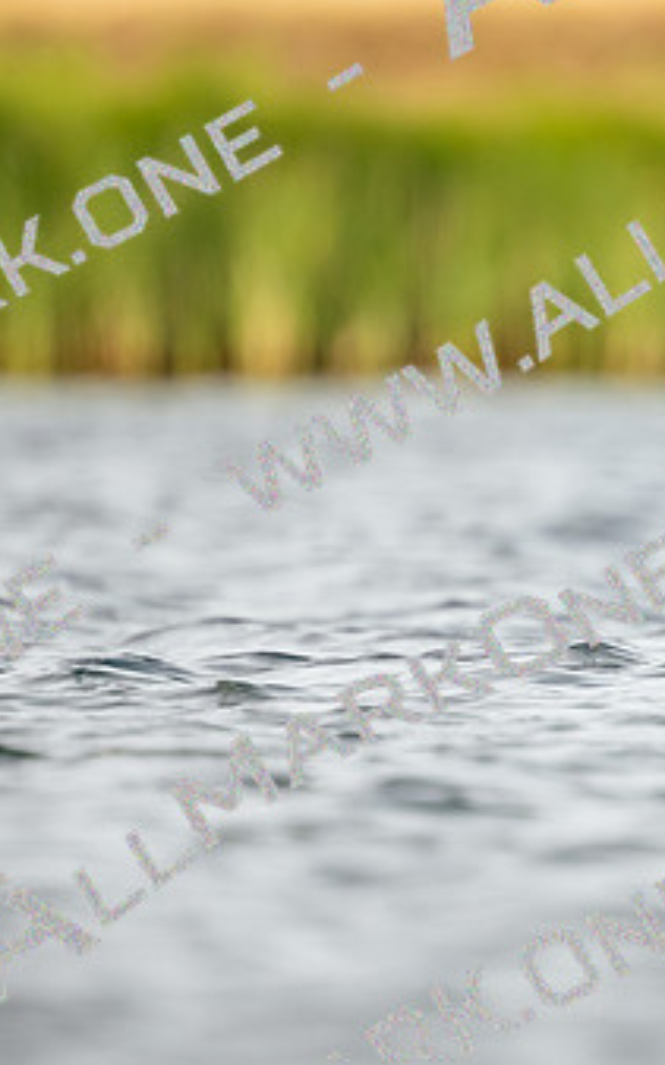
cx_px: 611
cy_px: 521
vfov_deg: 1.3
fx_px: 45739
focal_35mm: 1576
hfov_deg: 0.8
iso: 320
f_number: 4
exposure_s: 1/1600
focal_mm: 600
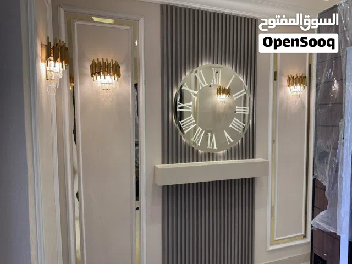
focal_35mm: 24
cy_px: 132
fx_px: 244
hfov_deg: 71.6
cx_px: 176
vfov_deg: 56.8
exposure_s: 1/100
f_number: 1.78
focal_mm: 6.86
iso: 64
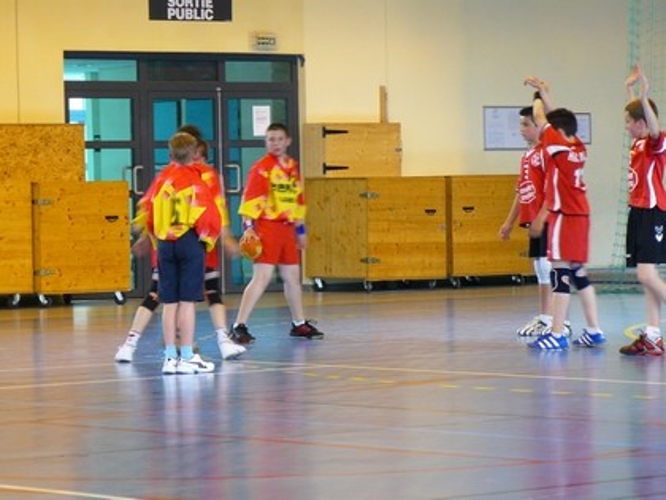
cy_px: 250
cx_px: 333
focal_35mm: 168
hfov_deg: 11.8
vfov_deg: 8.8
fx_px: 3232
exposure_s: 1/25
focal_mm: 28
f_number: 3.3
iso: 200
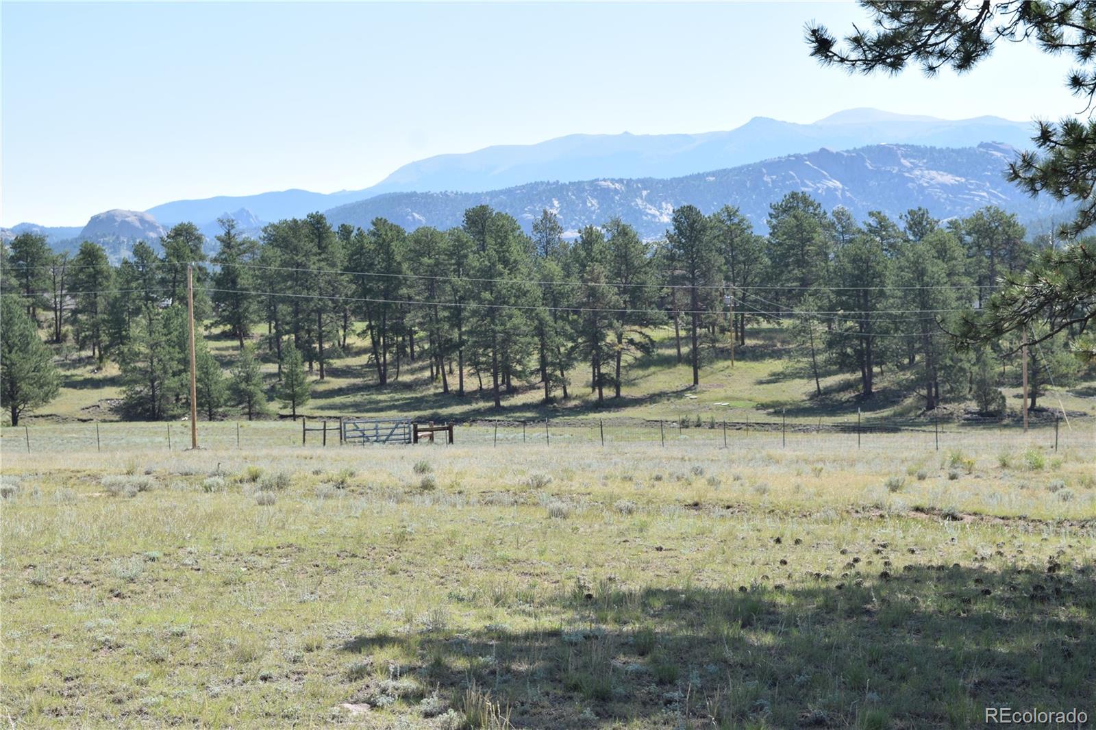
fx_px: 1917
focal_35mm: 63
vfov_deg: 21.6
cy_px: 365
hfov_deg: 31.9
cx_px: 548
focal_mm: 42
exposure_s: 1/160
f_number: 8
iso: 100
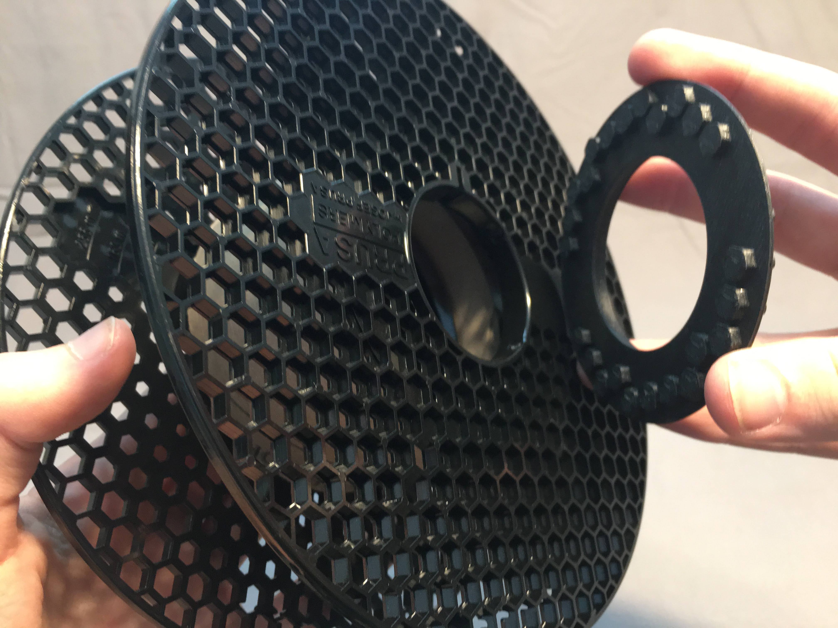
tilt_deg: -26.2
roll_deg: +2.2
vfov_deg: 48.2
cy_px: 314
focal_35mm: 29
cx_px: 419
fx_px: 702
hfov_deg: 61.7
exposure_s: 1/24
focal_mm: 4.15
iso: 200
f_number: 2.2
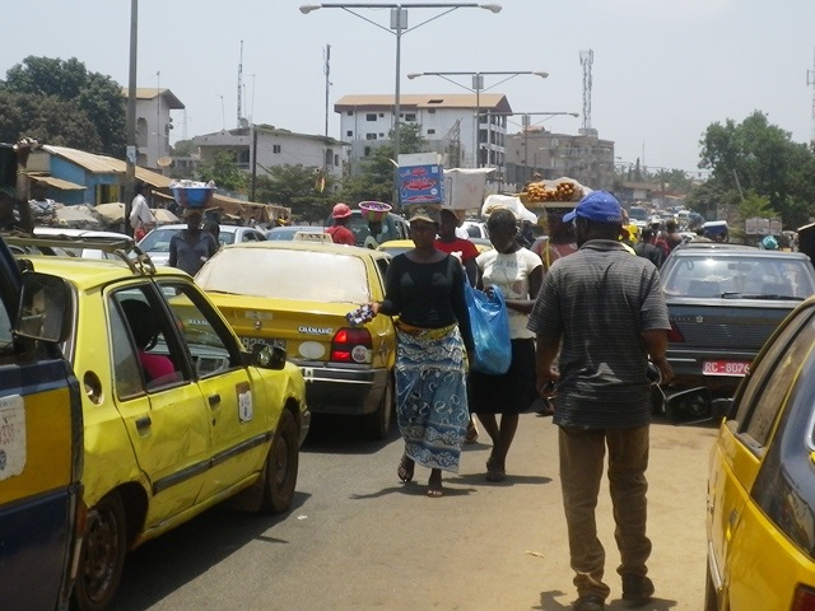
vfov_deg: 30.9
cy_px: 306
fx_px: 1107
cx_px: 408
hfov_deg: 40.4
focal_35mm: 47
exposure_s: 1/640
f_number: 4.6
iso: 100
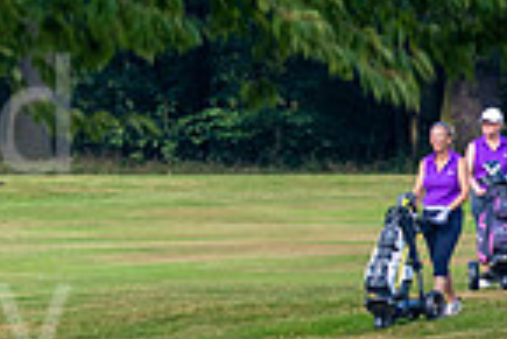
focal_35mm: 1200
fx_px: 16917
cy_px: 149
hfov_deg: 1.7
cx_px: -374
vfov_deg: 1.1
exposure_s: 1/800
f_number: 5
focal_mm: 300
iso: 200
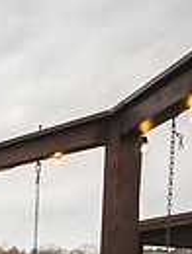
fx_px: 575
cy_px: 327
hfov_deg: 11.6
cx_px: -368
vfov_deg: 22.4
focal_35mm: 78
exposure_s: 1/250
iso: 100
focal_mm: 18
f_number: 2.8
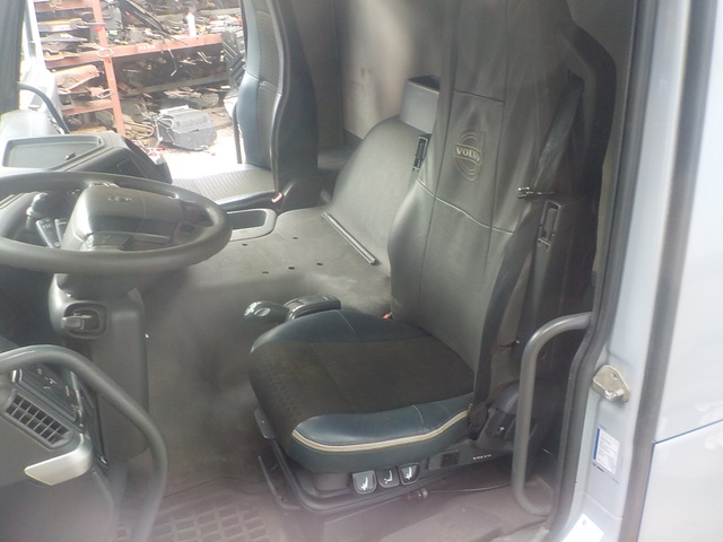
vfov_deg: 46.8
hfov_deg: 60.0
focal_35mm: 30
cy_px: 271
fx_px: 627
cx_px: 362
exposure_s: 1/30
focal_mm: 4.1
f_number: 3.3
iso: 200
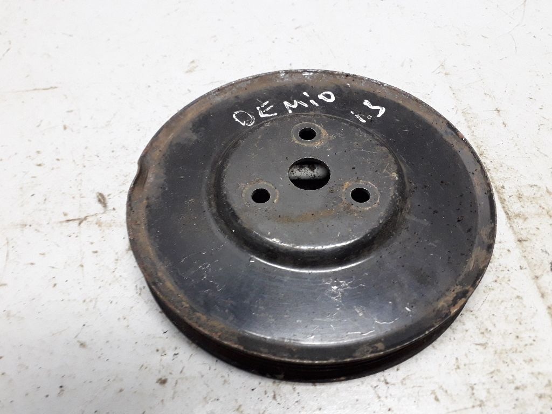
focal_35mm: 27
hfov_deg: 65.3
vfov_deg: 51.4
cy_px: 207
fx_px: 431
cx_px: 276
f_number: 1.9
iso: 250
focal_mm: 3.6
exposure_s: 1/25
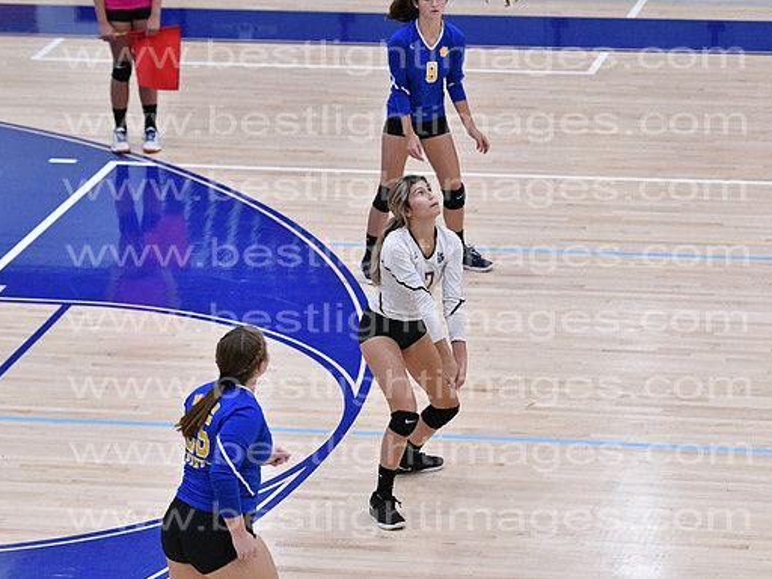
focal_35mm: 172
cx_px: 410
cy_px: 289
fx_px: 3826
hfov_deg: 11.5
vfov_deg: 8.7
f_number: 3.2
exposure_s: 1/1250
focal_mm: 105
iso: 6400
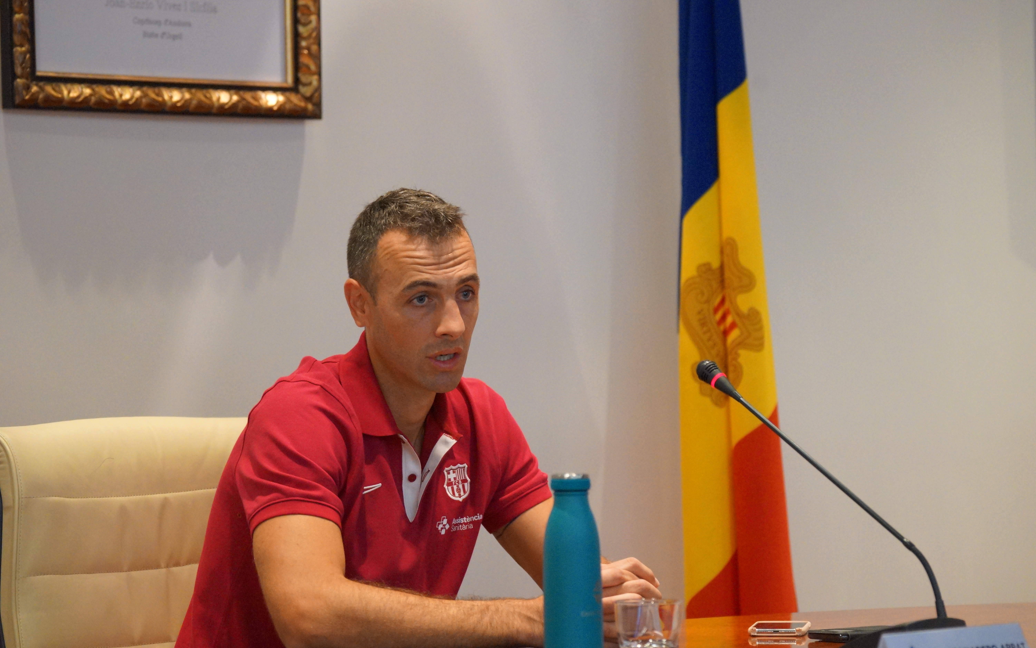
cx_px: 518
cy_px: 311
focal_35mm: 153
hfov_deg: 13.7
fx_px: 4320
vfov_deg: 8.6
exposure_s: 1/125
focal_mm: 150
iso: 6400
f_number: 5.6
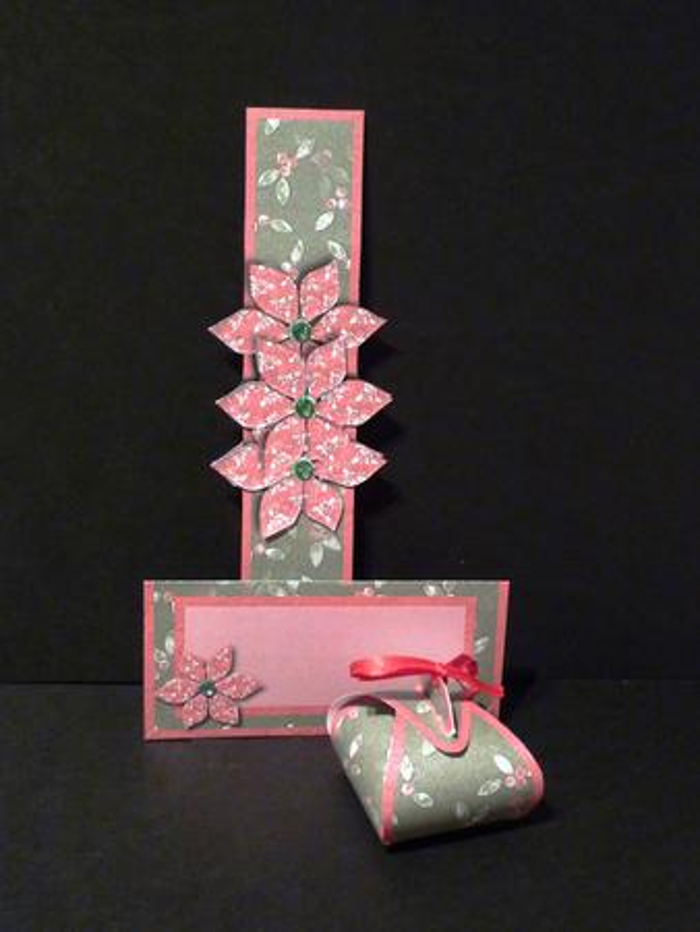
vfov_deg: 39.6
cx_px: 350
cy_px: 466
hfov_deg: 30.3
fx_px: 1293
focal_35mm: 48
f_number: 3.8
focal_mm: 7.9
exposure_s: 1/8
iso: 400
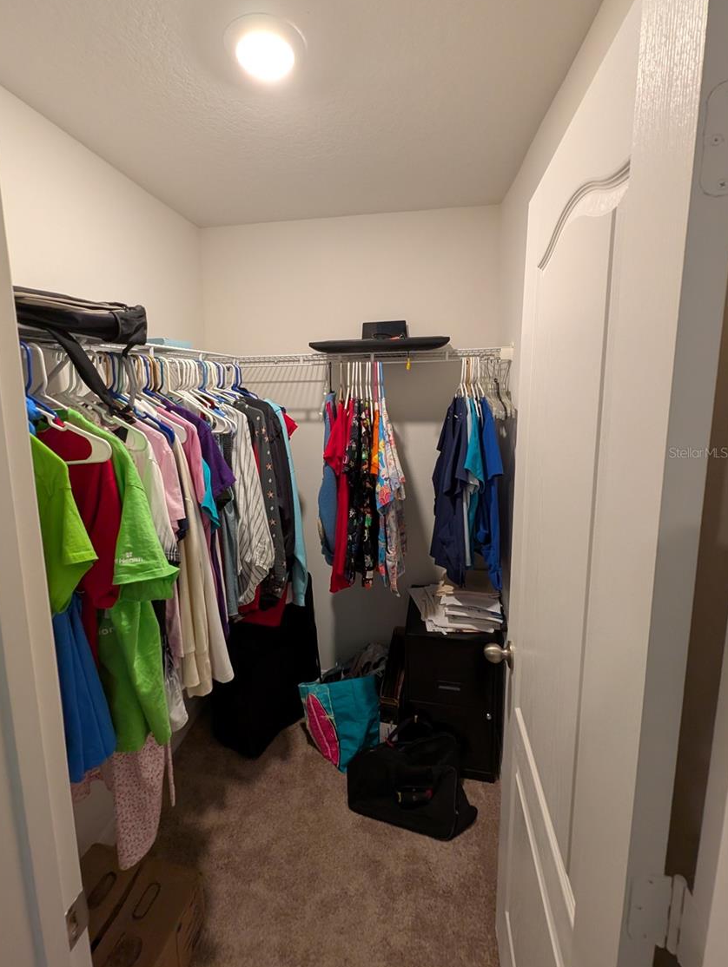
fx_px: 392
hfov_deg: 85.7
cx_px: 338
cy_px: 452
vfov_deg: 101.9
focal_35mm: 14
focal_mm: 1.95
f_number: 2.2
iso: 301
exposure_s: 1/60
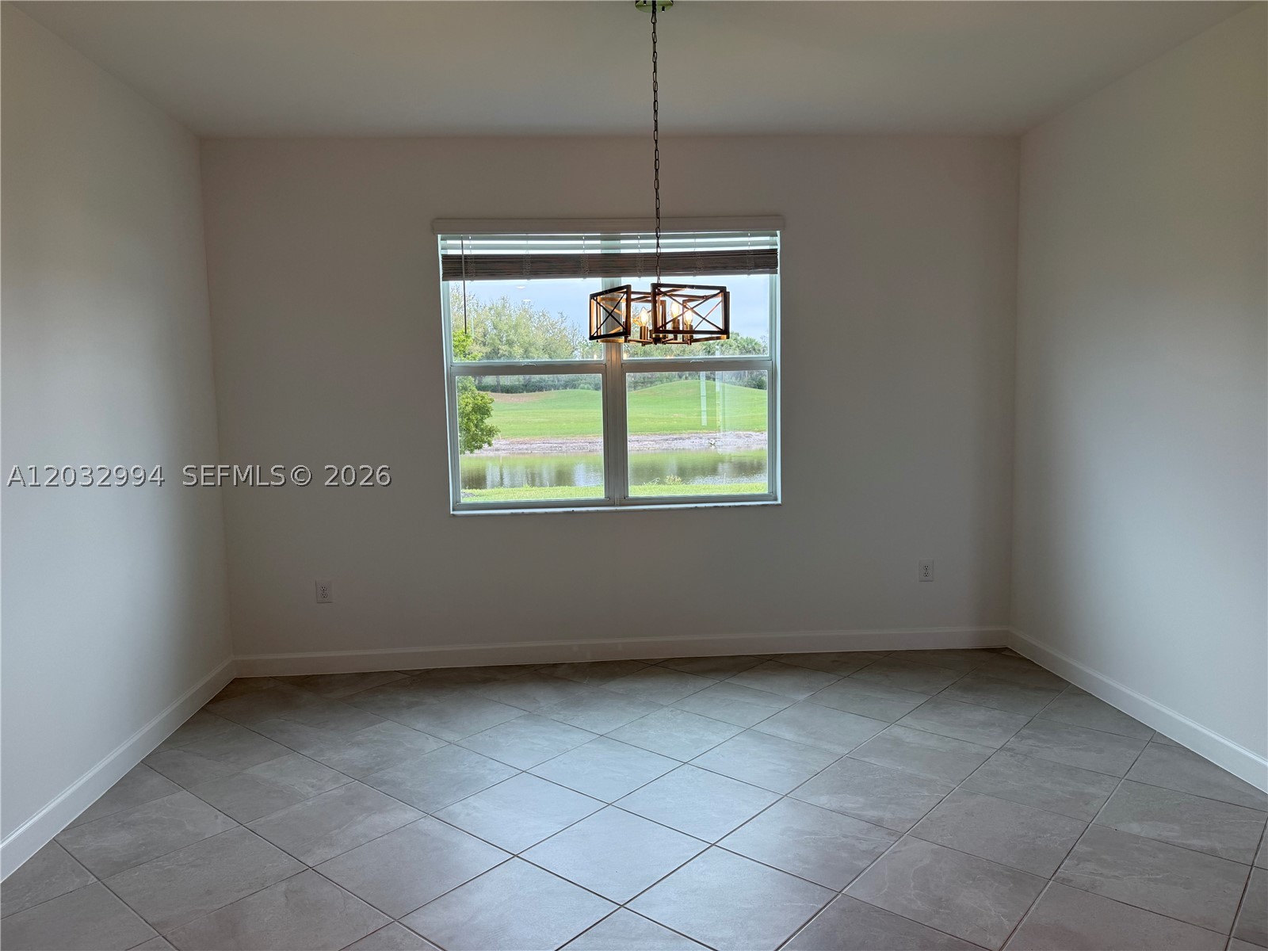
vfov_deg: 56.8
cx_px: 634
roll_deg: +1.6
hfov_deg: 71.6
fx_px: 879
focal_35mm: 24
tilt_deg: -4.5
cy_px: 476
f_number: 1.78
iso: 100
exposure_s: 1/347
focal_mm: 6.76
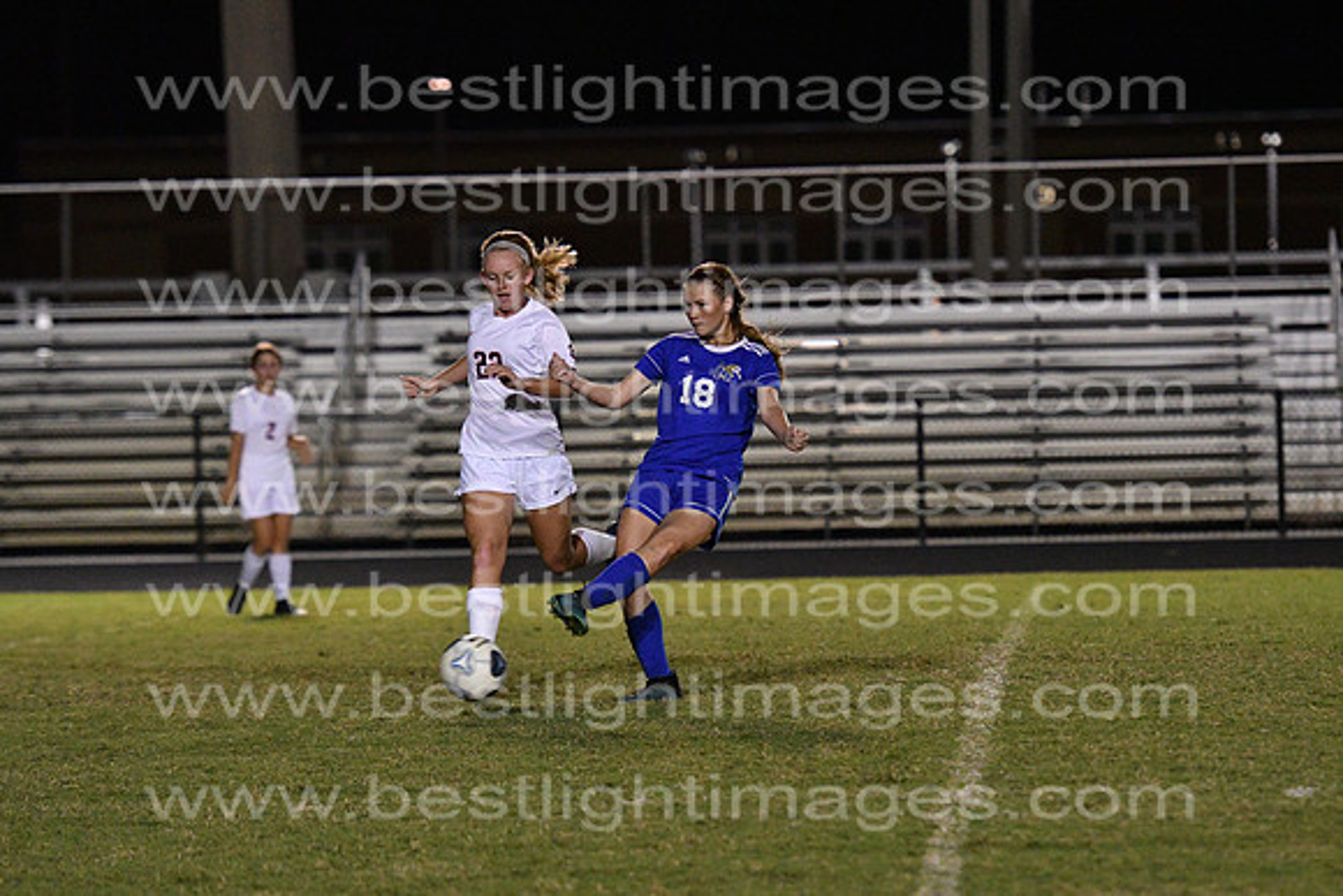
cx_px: 672
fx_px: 8395
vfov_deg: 6.1
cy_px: 448
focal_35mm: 225
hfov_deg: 9.1
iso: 8000
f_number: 4
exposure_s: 1/800
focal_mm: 150
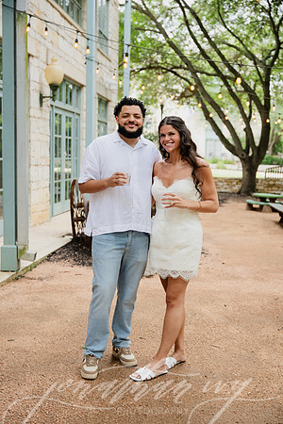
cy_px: 212
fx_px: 542
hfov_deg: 29.2
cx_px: 142
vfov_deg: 42.7
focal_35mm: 46
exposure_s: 1/200
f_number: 3.2
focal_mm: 46
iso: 400
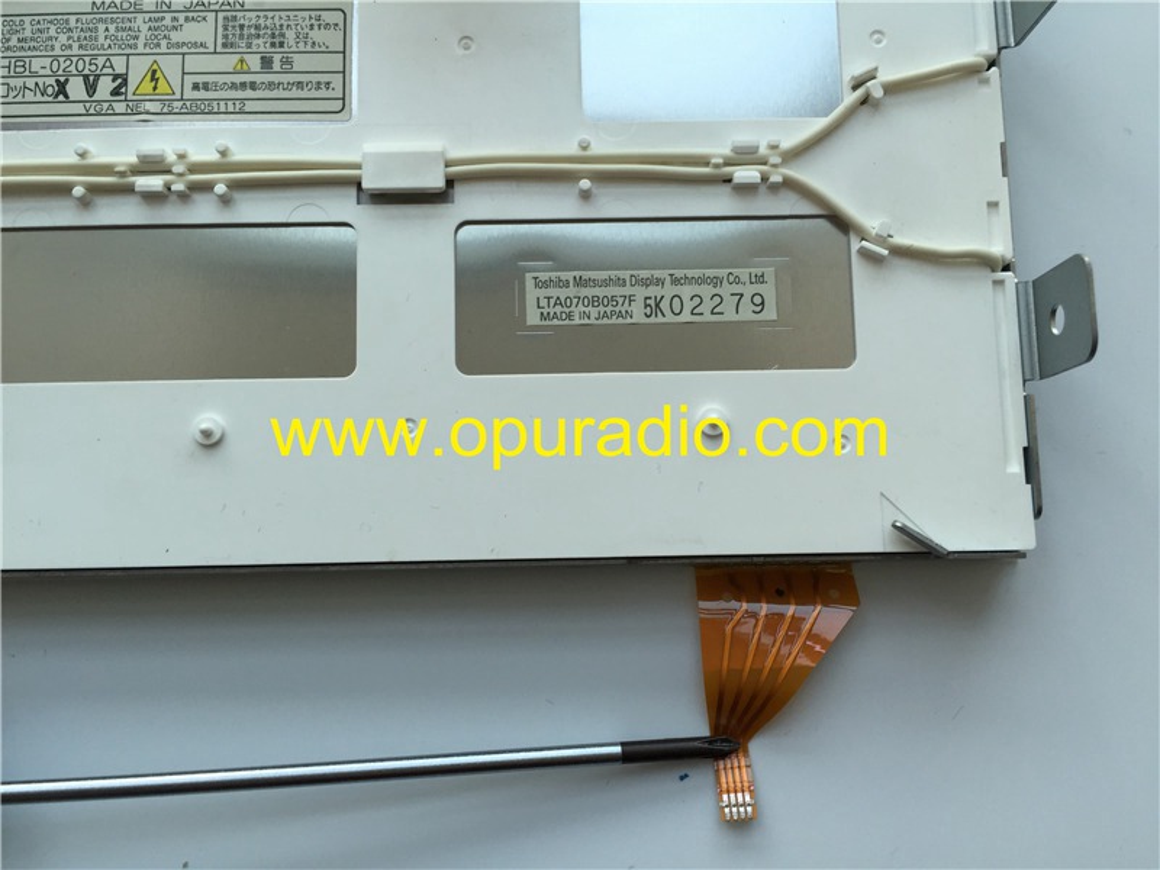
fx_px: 972
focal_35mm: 29
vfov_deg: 48.2
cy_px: 435
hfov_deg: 61.7
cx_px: 580
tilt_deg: -83.1
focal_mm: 4.15
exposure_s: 1/50
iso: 40
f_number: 2.2
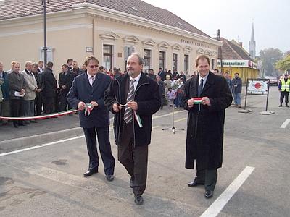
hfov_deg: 54.0
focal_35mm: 34
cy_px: 108
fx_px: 285
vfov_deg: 41.8
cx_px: 145
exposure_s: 1/250
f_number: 5.6
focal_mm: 5.6
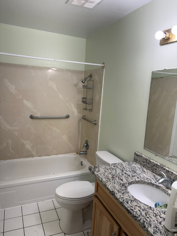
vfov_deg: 67.3
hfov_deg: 53.1
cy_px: 118
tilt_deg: -9.4
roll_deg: -3.2
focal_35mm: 26
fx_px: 177
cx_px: 88
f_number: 1.6
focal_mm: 5.96
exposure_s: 1/268
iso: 64
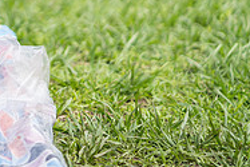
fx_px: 2064
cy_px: -82
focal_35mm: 297
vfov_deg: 4.6
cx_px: -50
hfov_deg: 6.9
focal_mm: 85
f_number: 1.8
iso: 100
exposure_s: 1/2000
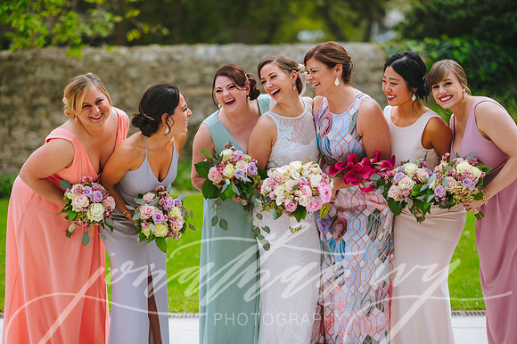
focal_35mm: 85
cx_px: 258
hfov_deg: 23.9
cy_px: 172
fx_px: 1220
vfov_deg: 16.1
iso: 200
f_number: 1.8
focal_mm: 85
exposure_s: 1/2500
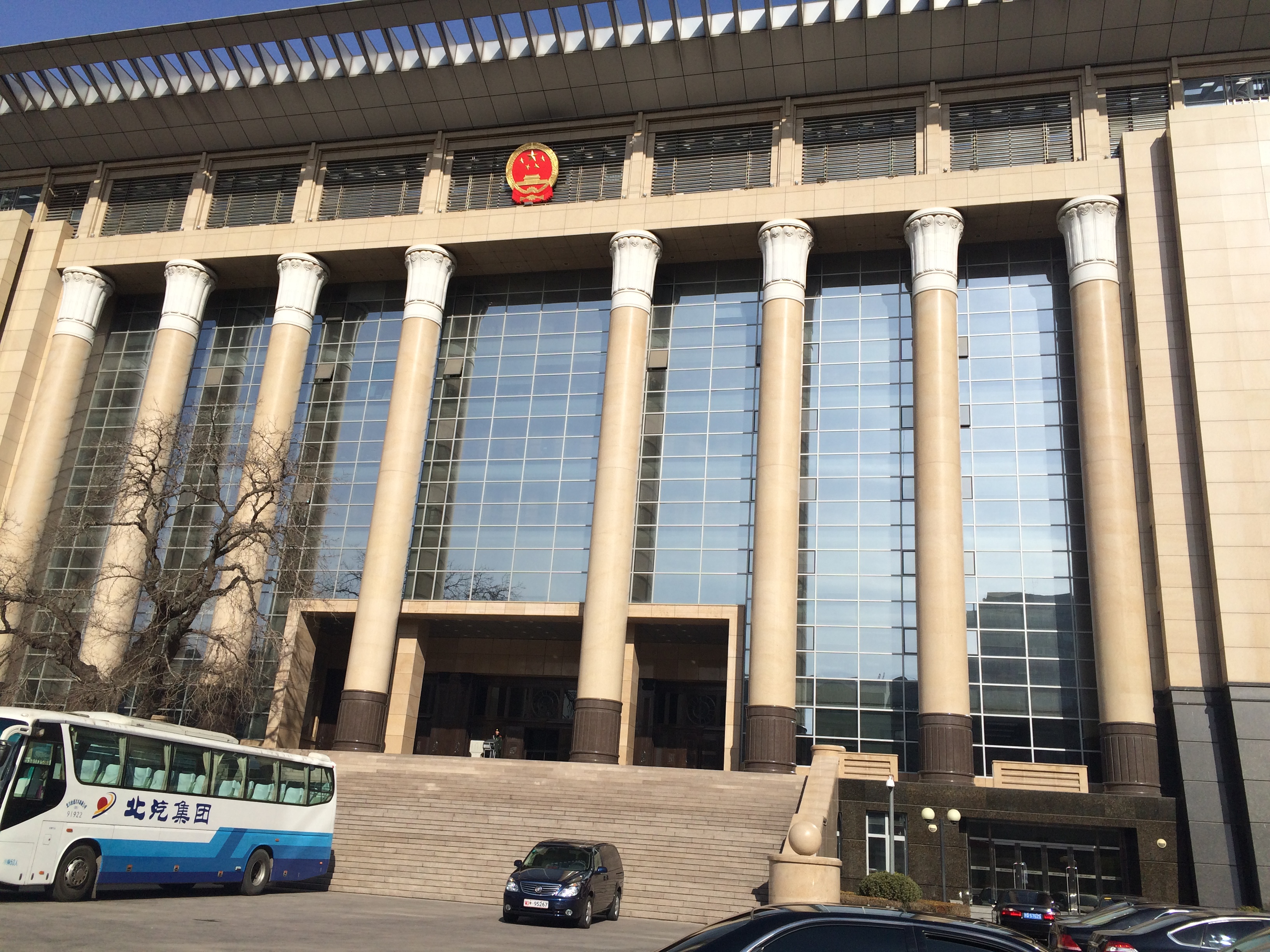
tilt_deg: +18.7
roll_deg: -4.1
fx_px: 1064
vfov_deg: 48.2
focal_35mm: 29
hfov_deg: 61.7
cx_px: 635
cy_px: 476
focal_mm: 4.15
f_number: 2.2
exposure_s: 1/3165
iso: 32
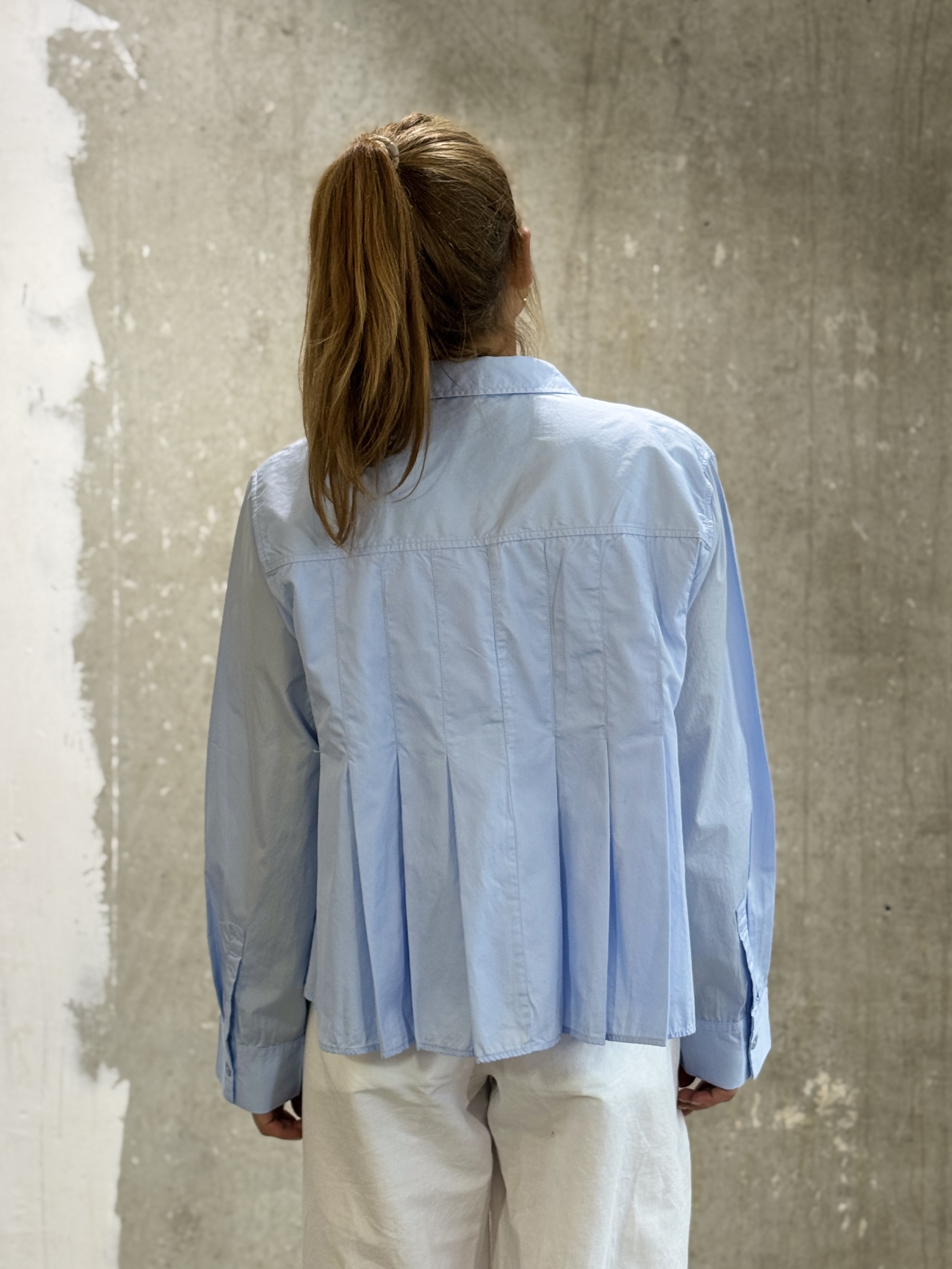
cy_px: 634
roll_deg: +0.2
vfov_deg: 39.7
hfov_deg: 30.3
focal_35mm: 48
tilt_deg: -3.4
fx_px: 1760
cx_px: 476
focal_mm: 6.76
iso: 64
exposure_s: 1/100
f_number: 1.78
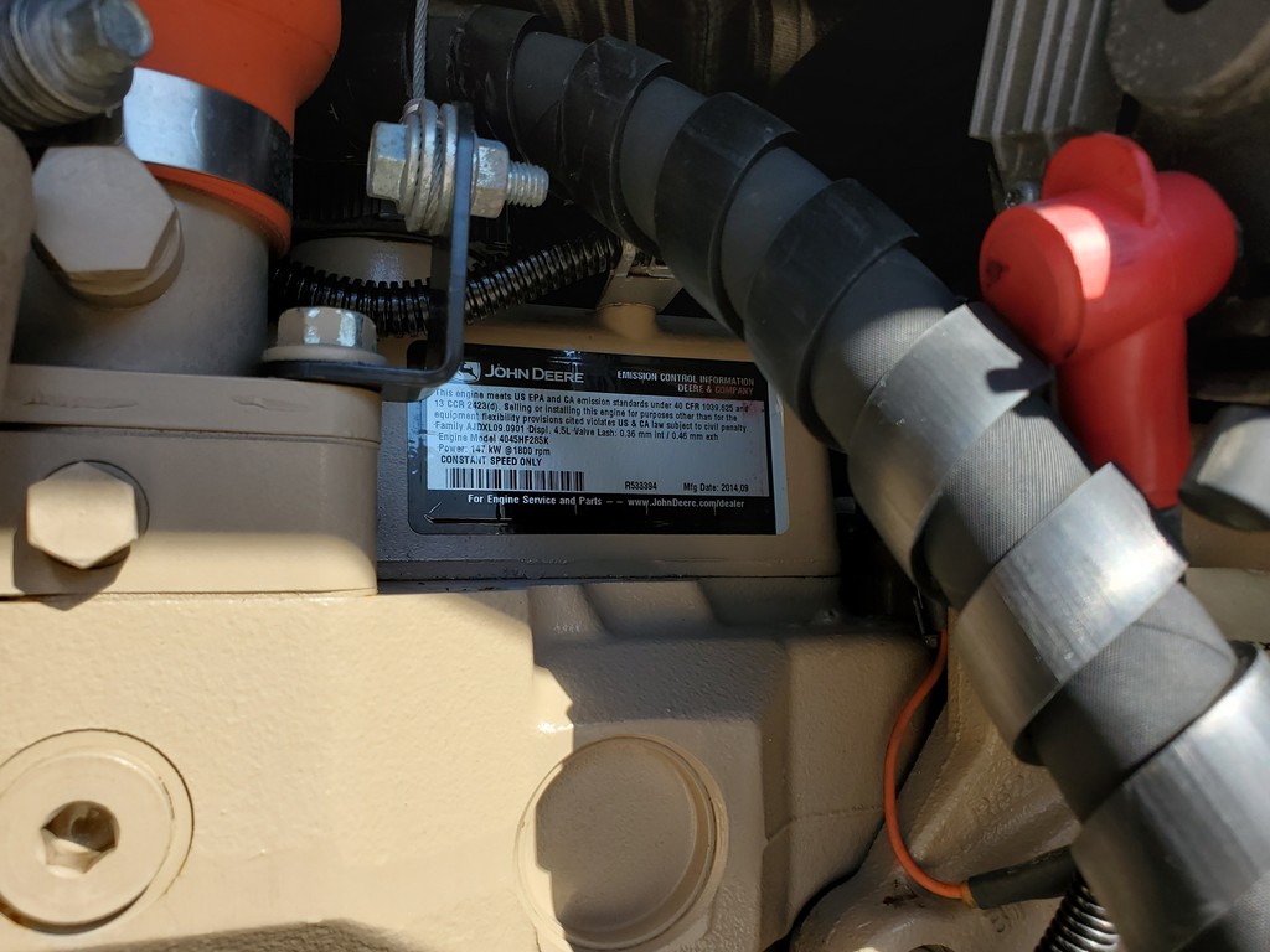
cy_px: 476
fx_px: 954
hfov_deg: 67.3
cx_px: 635
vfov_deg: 53.1
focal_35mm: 26
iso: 50
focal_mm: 4.3
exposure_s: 1/509
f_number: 2.4
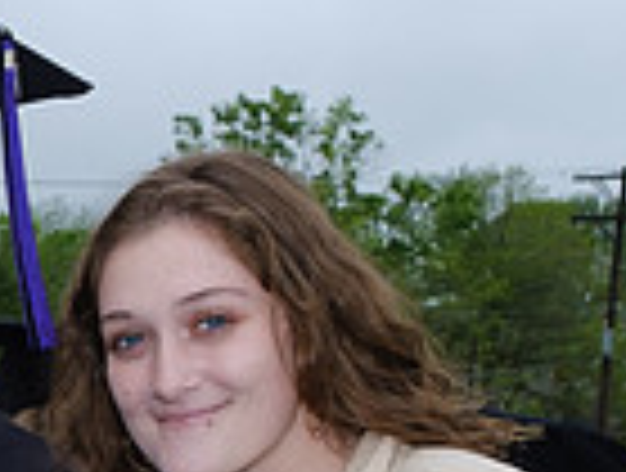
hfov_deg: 12.8
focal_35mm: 135
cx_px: -618
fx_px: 2448
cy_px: 901
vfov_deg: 10.3
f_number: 5.6
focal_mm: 16
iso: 200
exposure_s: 1/250
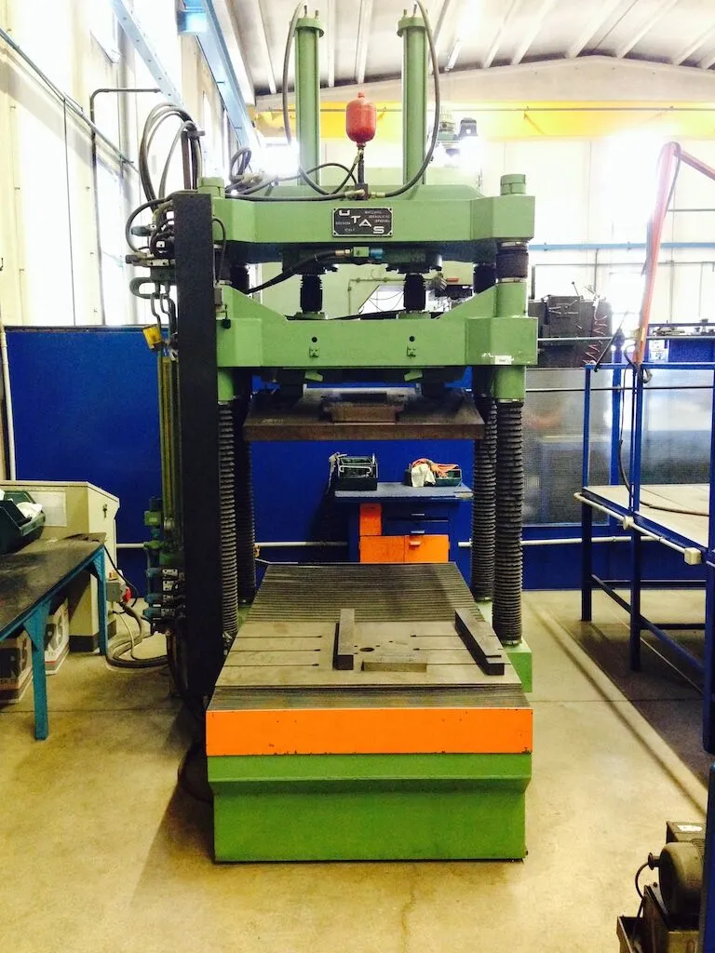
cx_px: 358
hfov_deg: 42.9
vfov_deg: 55.4
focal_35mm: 33
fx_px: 909
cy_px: 476
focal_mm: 4.12
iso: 500
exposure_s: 1/15
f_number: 2.4
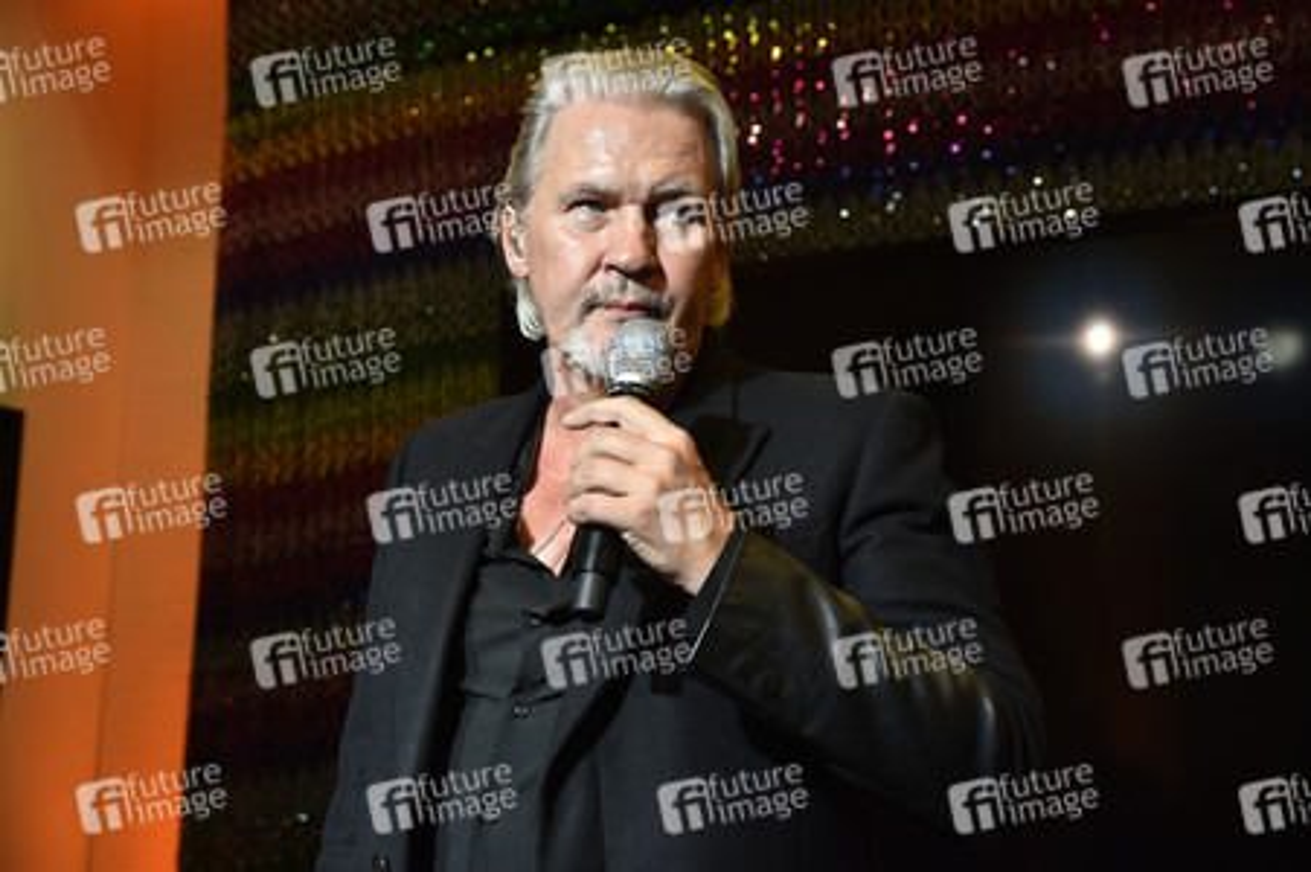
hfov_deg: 30.5
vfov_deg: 20.6
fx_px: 2402
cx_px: 656
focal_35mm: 66
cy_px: 436
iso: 640
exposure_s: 1/125
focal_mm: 66
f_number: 6.3
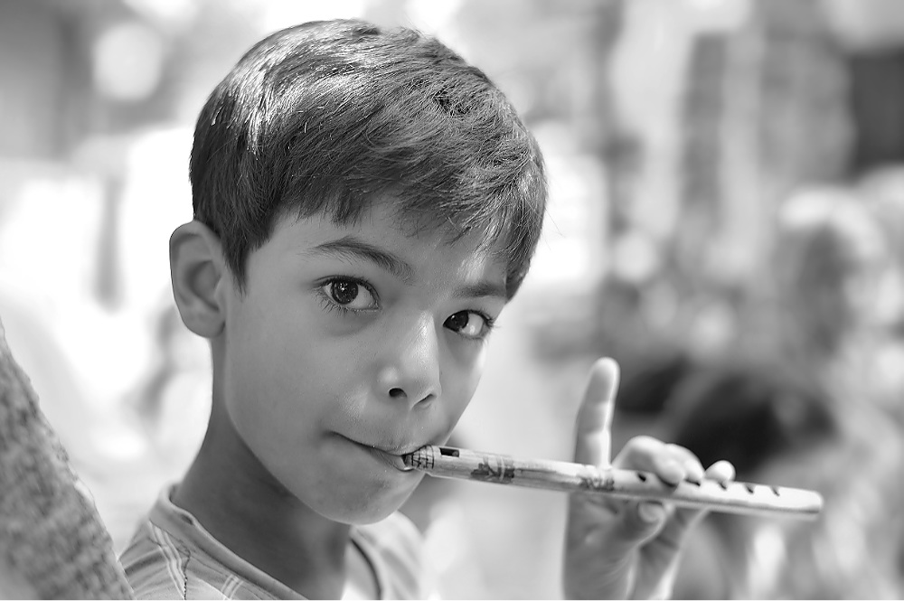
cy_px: 300
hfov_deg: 39.6
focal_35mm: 50
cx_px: 452
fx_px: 1254
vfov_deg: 26.9
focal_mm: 50
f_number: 2.8
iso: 110
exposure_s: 1/100
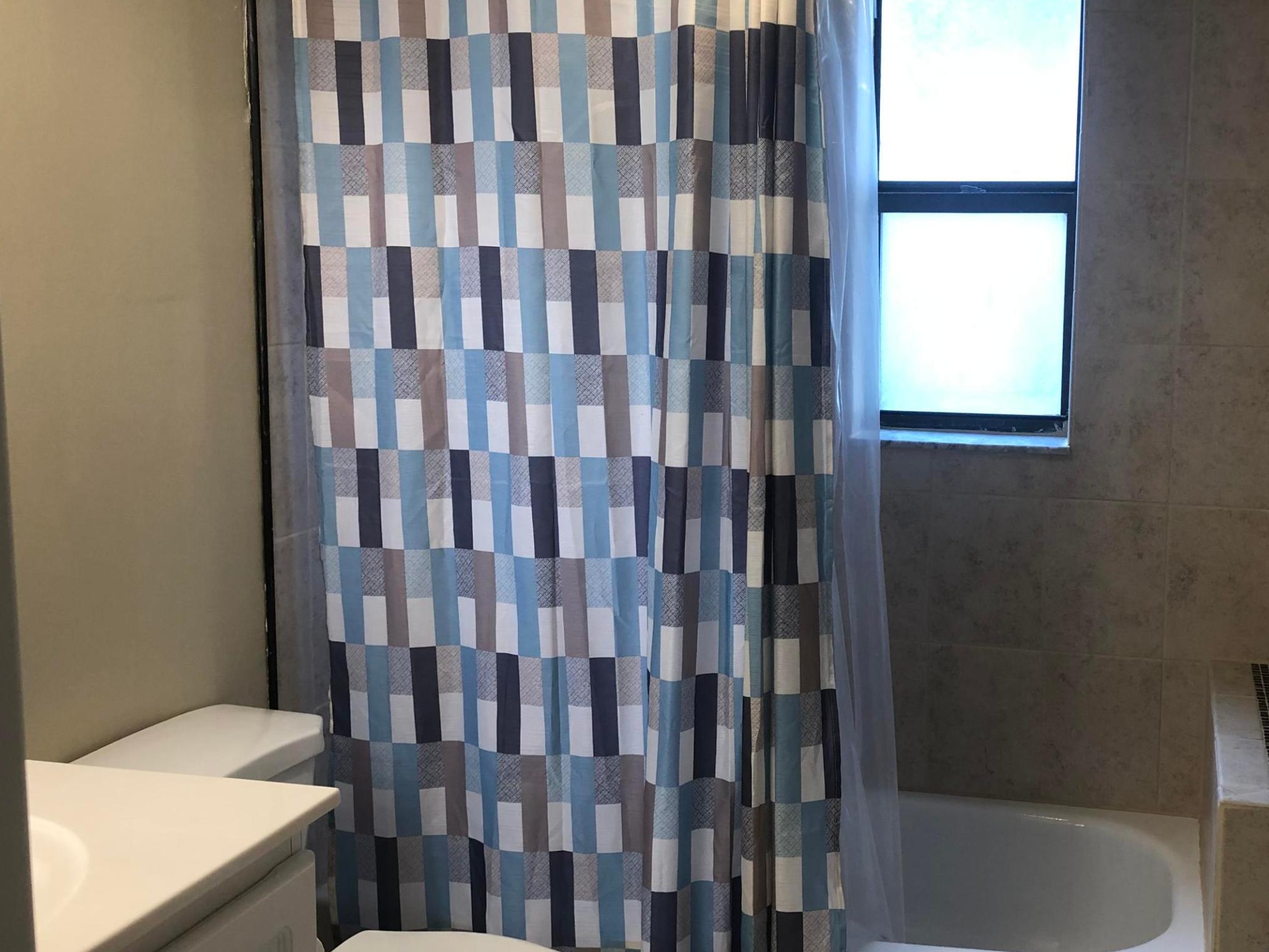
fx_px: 1466
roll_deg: -0.6
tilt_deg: -7.7
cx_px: 880
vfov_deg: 35.9
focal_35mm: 40
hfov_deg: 45.8
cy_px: 443
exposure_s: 1/40
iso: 25
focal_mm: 3.99
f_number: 1.8
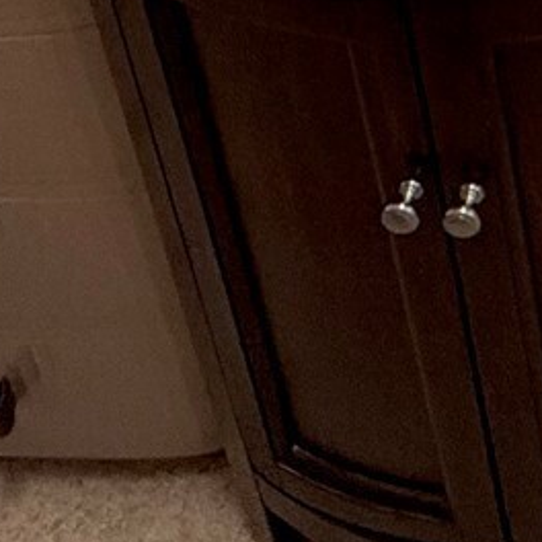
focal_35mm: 75
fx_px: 1329
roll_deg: +0.5
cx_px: 856
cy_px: -608
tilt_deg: -22.4
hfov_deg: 19.5
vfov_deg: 16.3
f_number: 2.2
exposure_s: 1/120
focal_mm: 2.22
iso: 200
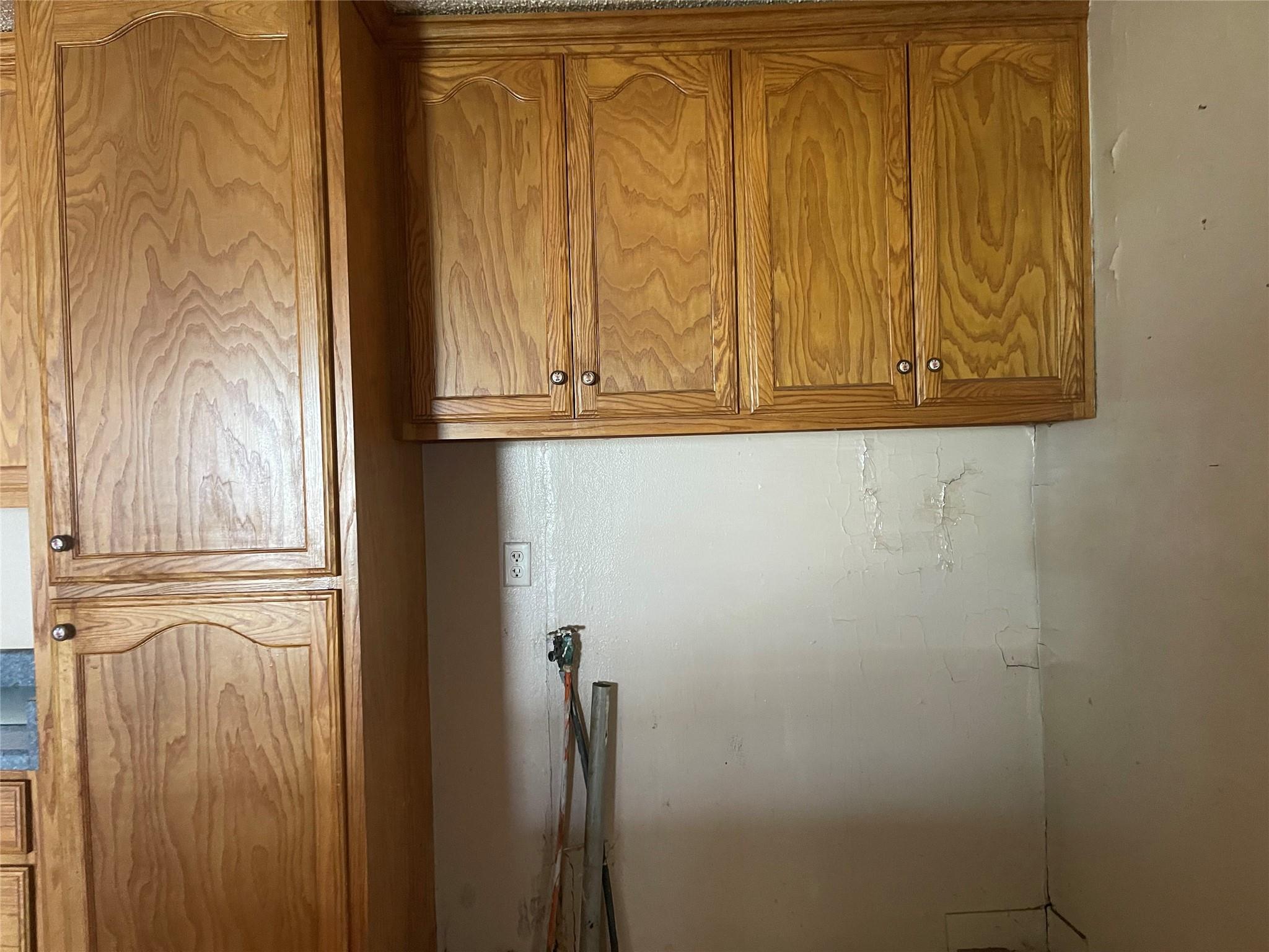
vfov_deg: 54.9
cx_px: 634
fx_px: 916
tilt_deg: -0.8
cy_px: 476
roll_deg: +0.9
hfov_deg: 69.4
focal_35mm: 25
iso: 500
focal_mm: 5.1
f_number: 1.6
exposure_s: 1/48
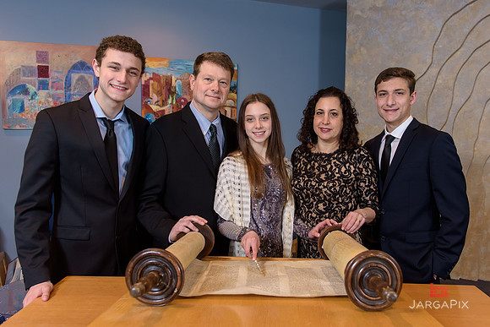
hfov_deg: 60.1
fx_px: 423
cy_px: 166
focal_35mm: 31
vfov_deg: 42.3
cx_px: 267
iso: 800
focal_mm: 27
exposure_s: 1/200
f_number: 3.2
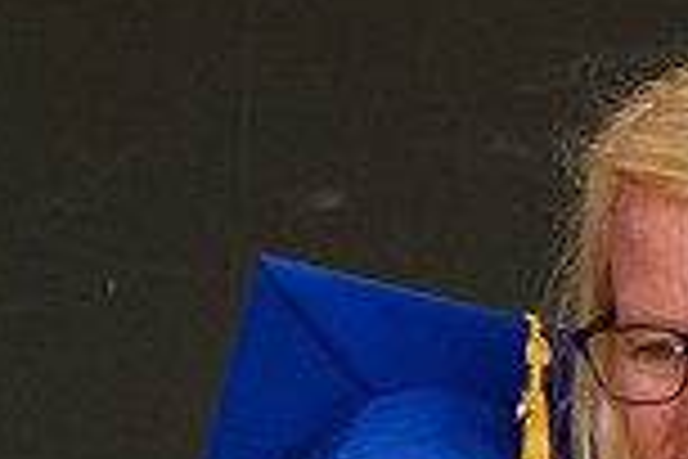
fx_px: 7013
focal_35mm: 367
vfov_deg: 3.7
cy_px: 998
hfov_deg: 5.6
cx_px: 377
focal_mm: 44.1
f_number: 4
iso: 800
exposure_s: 1/125
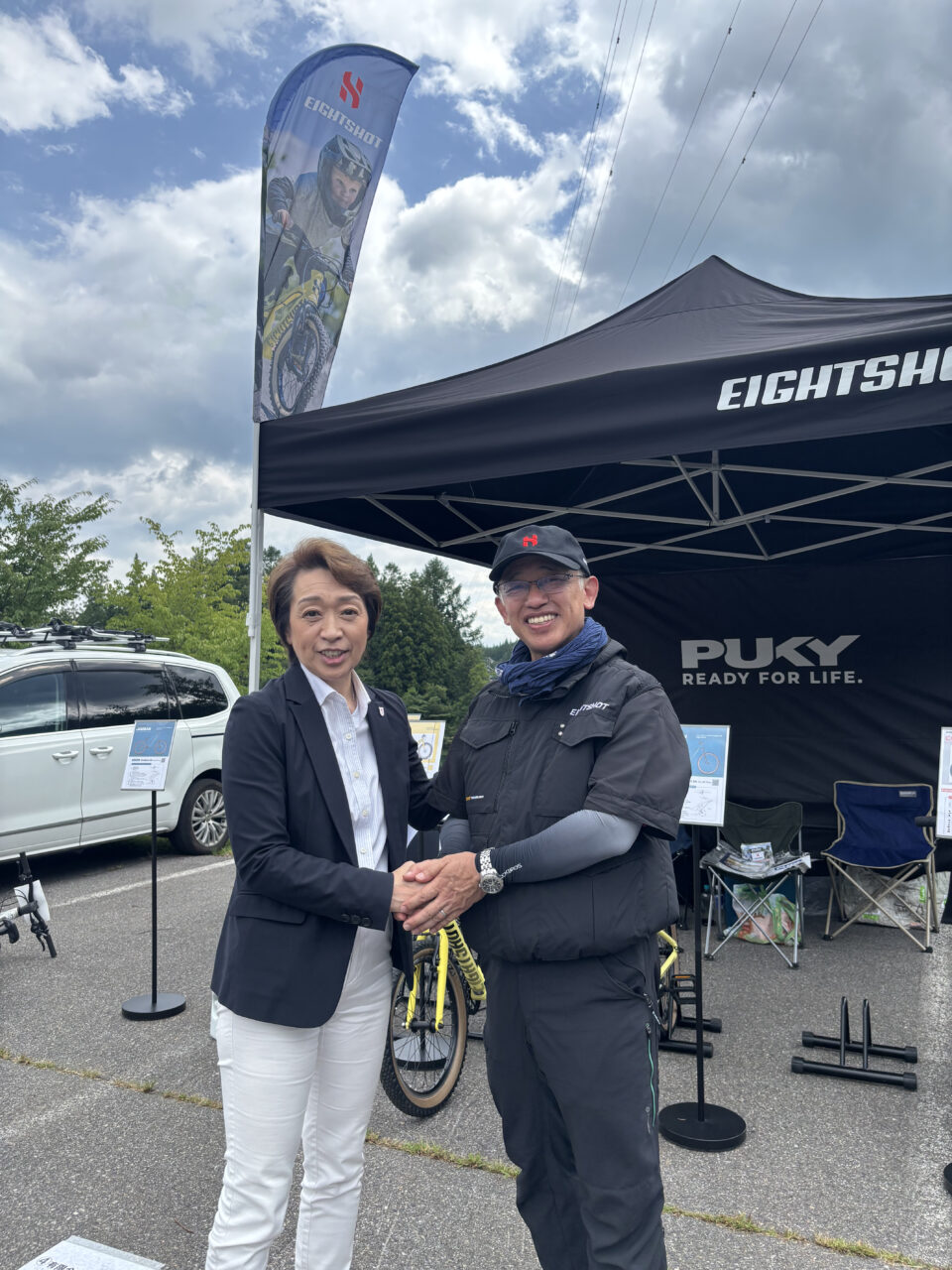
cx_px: 476
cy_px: 635
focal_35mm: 26
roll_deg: +1.4
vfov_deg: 67.3
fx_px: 953
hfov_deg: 53.1
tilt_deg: +6.0
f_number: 1.6
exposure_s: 1/1695
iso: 50
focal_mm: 5.96
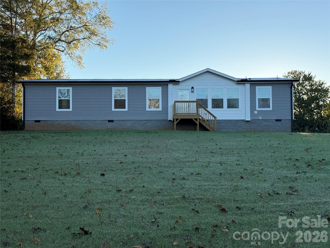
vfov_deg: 30.3
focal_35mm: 48
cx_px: 165
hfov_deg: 39.7
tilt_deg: +2.8
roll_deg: +0.1
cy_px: 124
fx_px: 458
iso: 80
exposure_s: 1/1484
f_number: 1.78
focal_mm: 6.76
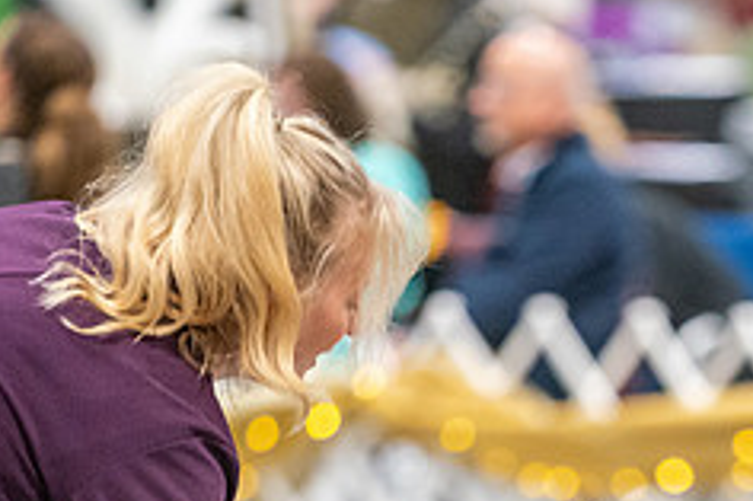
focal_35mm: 480
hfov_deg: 4.3
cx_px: 638
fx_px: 10033
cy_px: 605
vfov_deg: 2.9
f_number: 2.8
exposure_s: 1/250
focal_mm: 195
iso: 6400
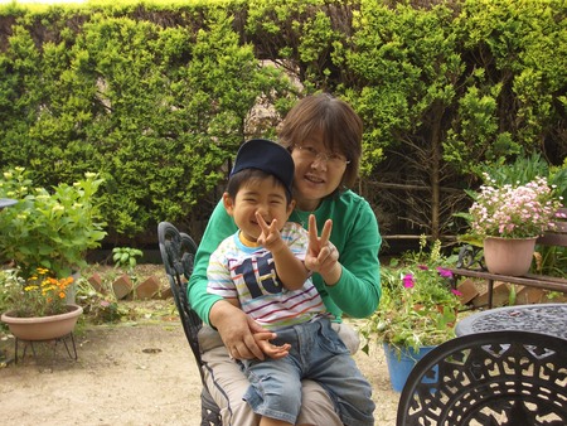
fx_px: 1016
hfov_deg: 31.2
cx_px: 284
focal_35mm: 62
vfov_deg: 23.7
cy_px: 213
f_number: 3.5
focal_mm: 10.2
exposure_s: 1/125
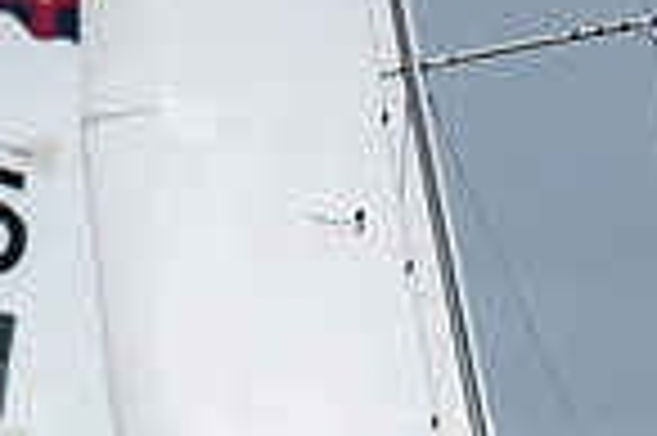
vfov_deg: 0.7
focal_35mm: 1841
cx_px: 117
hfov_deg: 1.1
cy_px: 807
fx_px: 33560
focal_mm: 300
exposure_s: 1/3200
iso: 250
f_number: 4
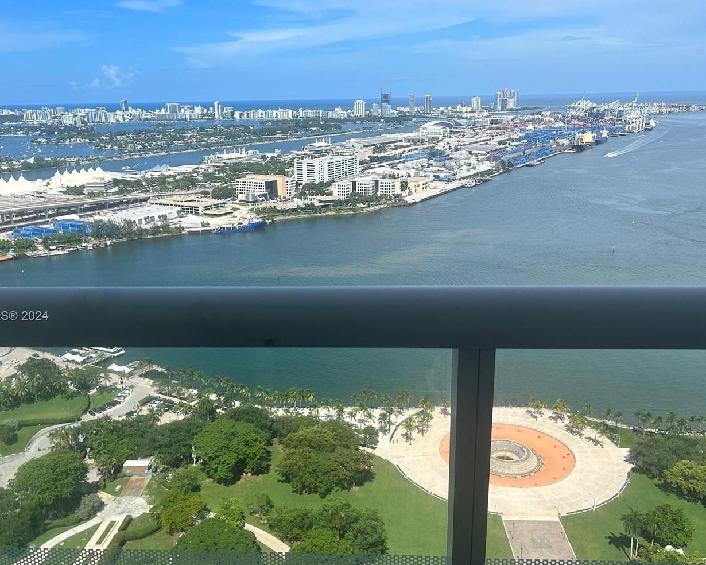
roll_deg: +1.7
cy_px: 317
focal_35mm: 33
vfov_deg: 44.5
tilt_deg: -17.4
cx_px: 324
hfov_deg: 54.2
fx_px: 690
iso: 50
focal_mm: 5.7
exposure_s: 1/5319
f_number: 1.5
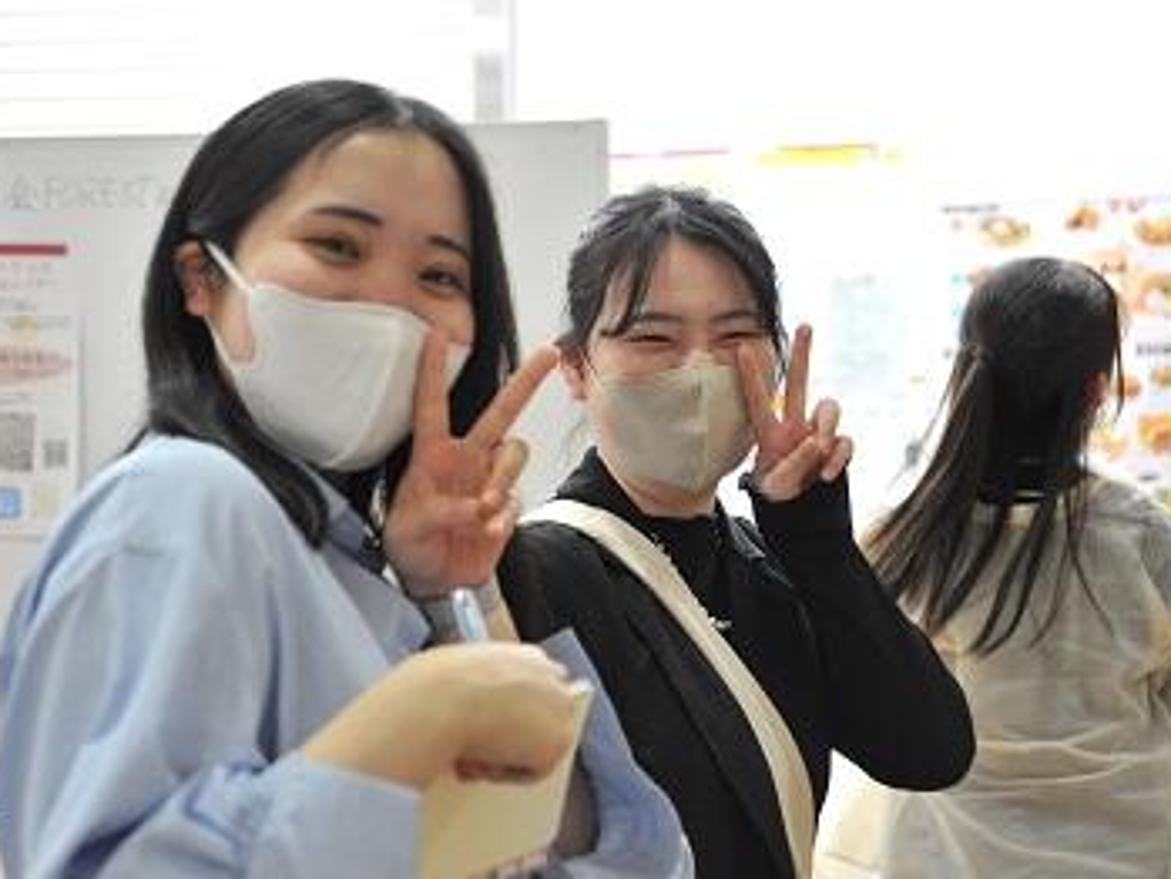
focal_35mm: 66
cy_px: 440
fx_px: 2233
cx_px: 601
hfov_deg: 29.4
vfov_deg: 22.3
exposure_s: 1/80
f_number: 4.5
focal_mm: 60
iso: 1600
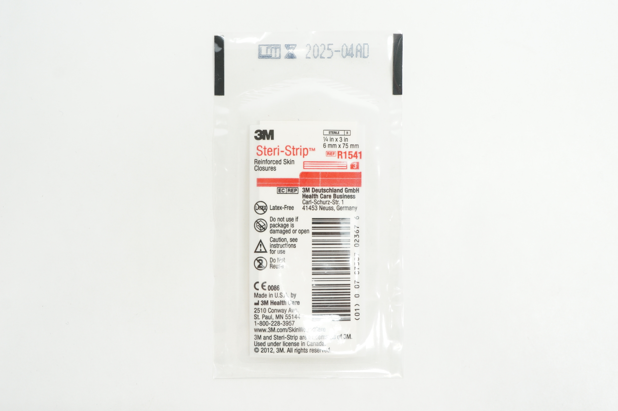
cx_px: 309
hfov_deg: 51.3
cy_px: 206
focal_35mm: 38
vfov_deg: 35.4
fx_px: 643
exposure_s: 1/15
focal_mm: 25
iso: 400
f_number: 8
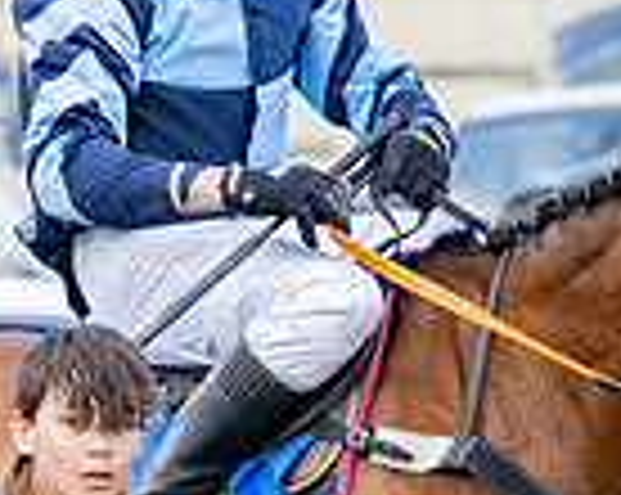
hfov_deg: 1.6
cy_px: 363
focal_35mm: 1246
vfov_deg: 1.2
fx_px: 22868
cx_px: 497
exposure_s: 1/400
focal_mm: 200
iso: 400
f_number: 5.6
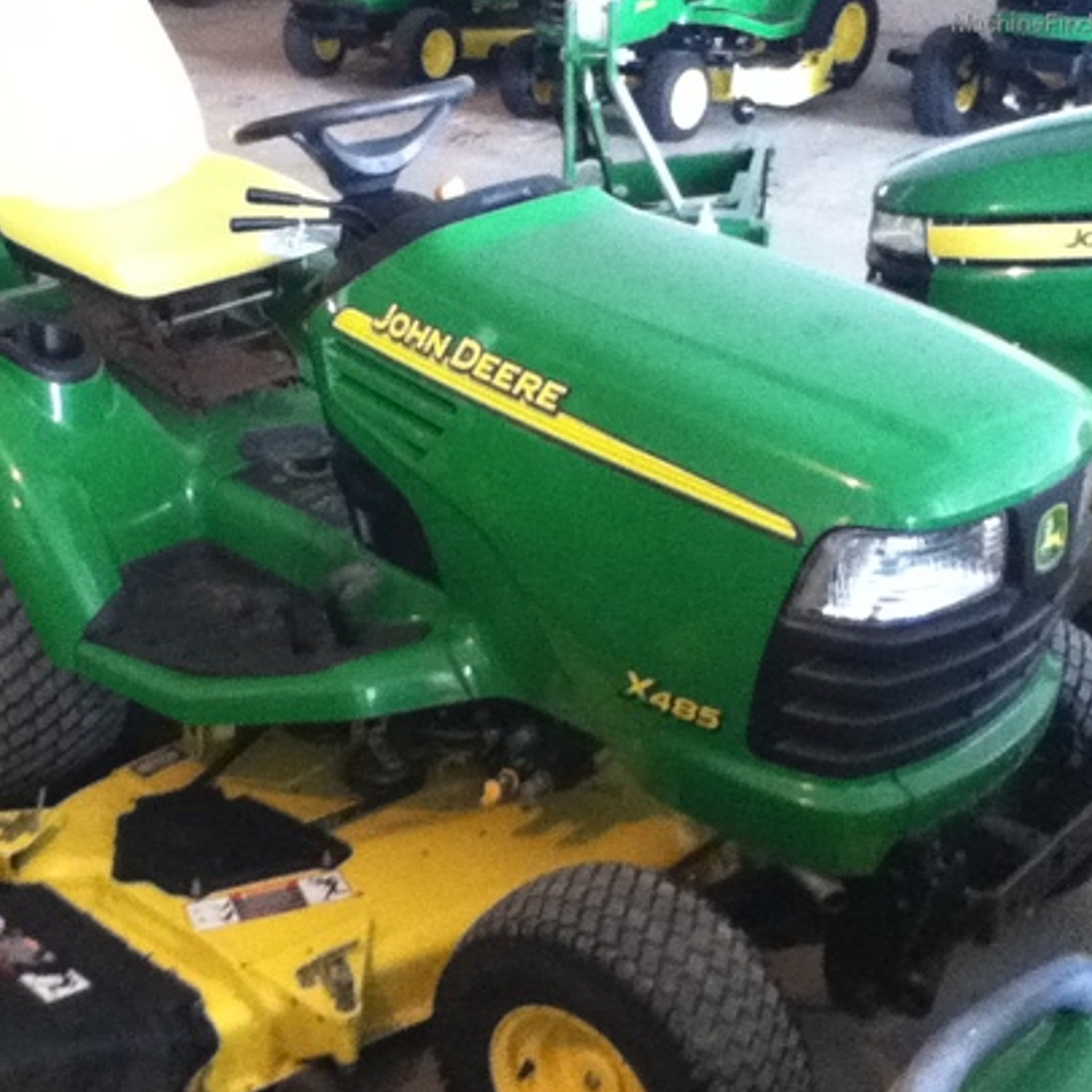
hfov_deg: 43.6
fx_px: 1356
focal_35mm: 38
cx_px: 431
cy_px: 547
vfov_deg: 43.9
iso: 640
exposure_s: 1/24
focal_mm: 3.85
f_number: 2.4
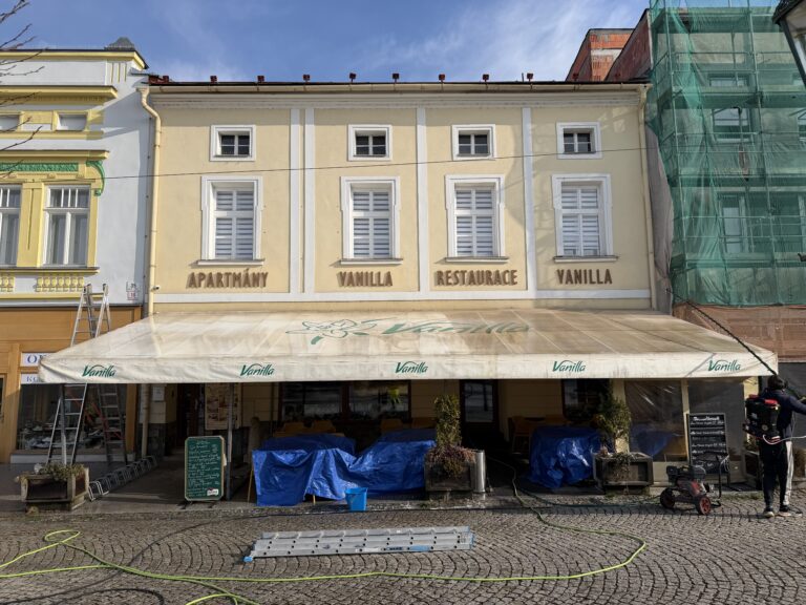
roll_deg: +0.3
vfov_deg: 56.8
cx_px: 403
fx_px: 559
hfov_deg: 71.6
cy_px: 302
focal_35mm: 24
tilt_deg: +7.8
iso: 80
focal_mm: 6.76
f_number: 1.78
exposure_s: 1/5714
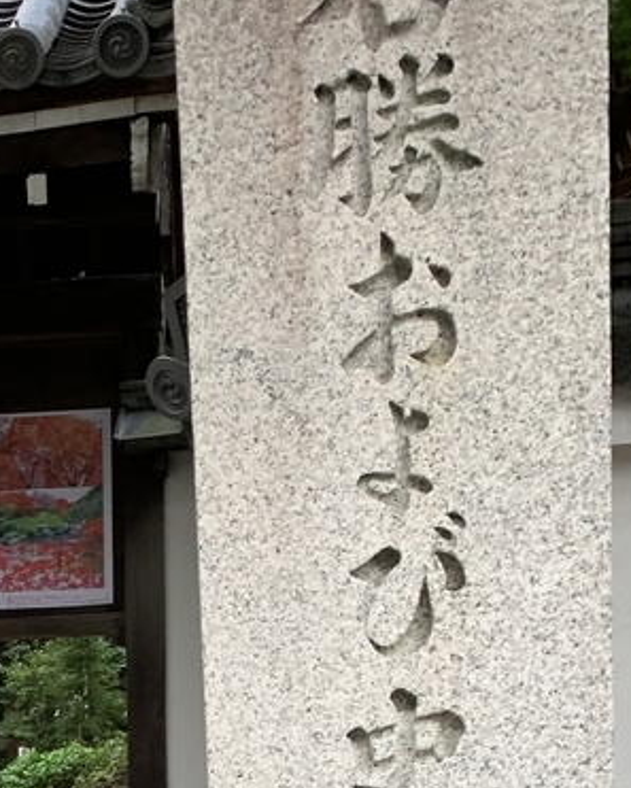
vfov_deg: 21.0
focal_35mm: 82
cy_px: 1045
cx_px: -13
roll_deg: +2.6
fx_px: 1913
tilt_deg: -4.4
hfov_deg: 18.2
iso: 50
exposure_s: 1/121
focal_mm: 4.25
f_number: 1.8
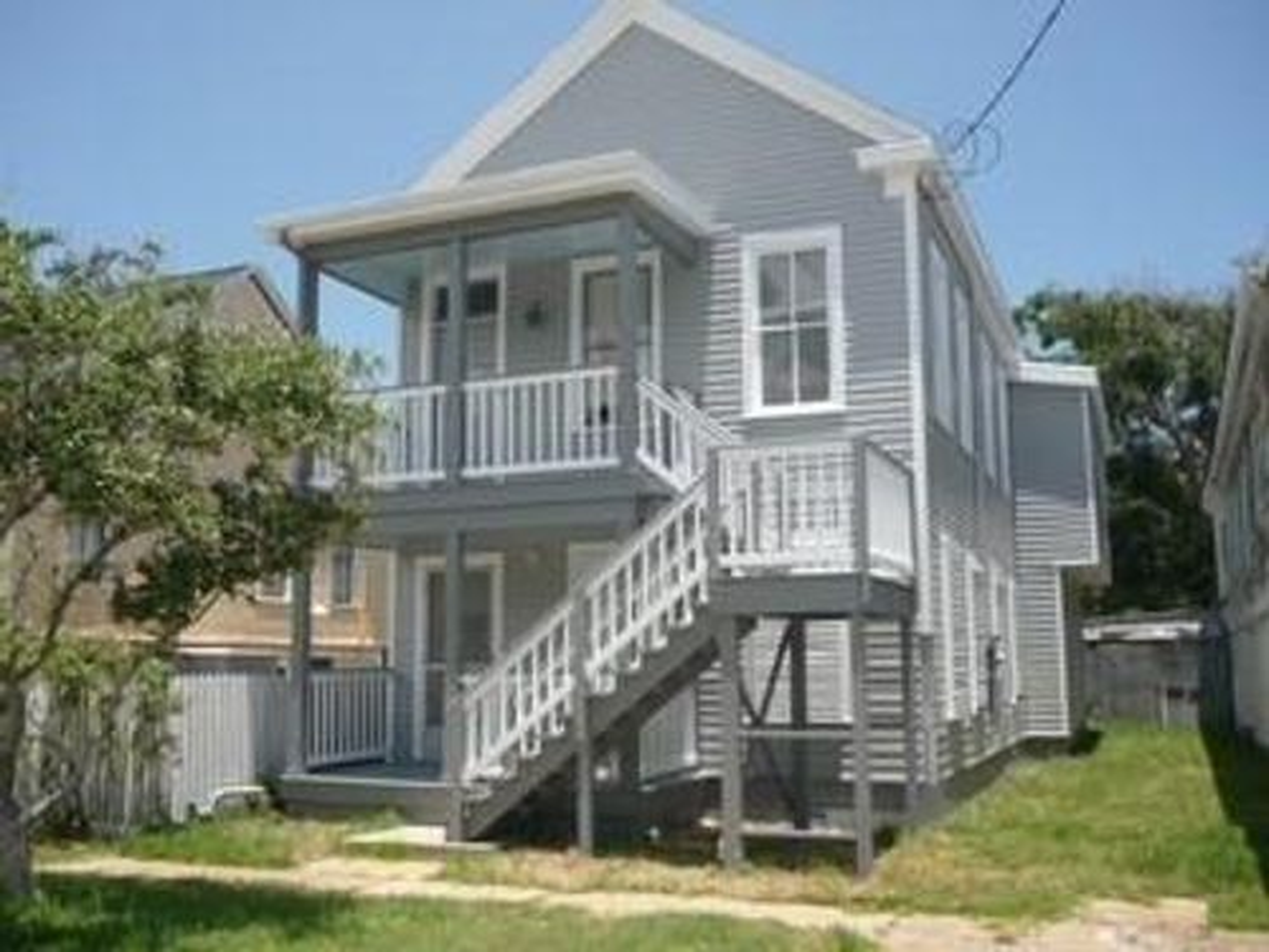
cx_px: 634
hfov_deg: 55.4
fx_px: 1210
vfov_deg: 42.9
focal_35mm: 33
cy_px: 476
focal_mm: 5.5
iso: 100
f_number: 8
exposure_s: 1/200
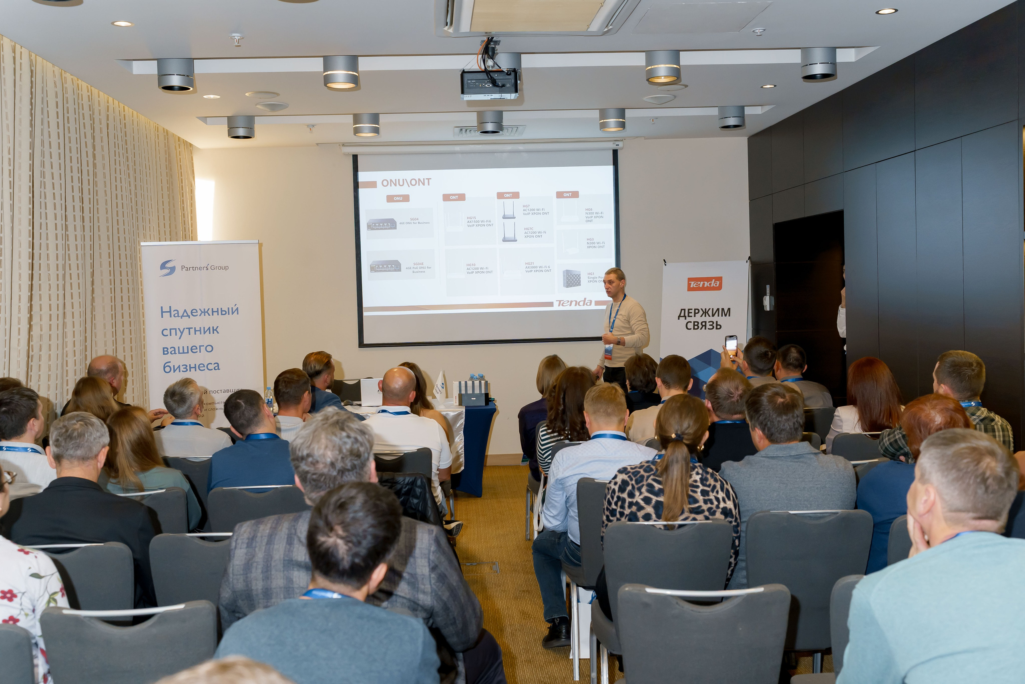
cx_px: 512
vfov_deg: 37.9
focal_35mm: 35
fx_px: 997
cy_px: 342
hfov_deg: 54.4
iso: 1600
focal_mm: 35
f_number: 4.5
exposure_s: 1/125
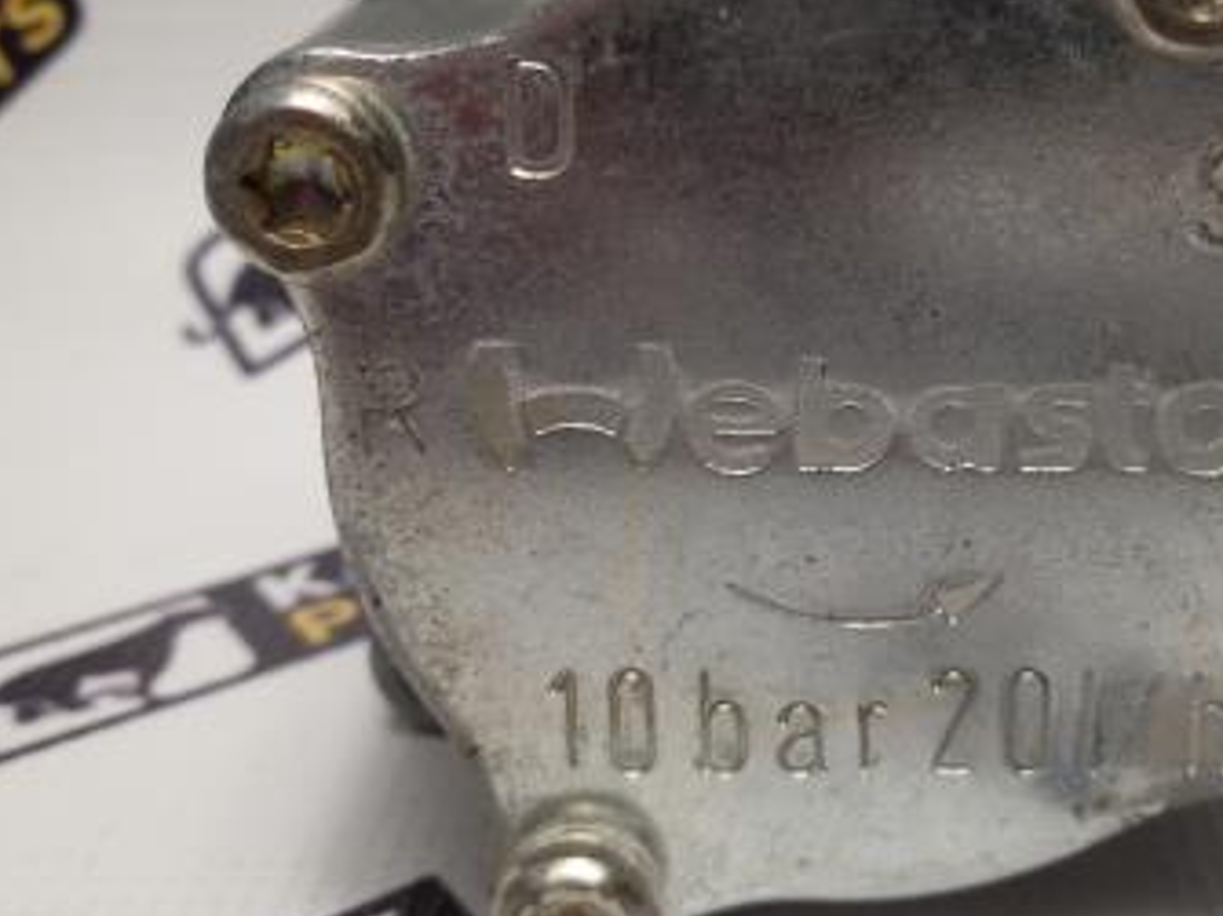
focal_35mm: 50
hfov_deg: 37.6
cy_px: 476
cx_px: 851
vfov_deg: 29.1
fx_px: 1766
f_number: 2.4
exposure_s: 1/33
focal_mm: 2.93
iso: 40
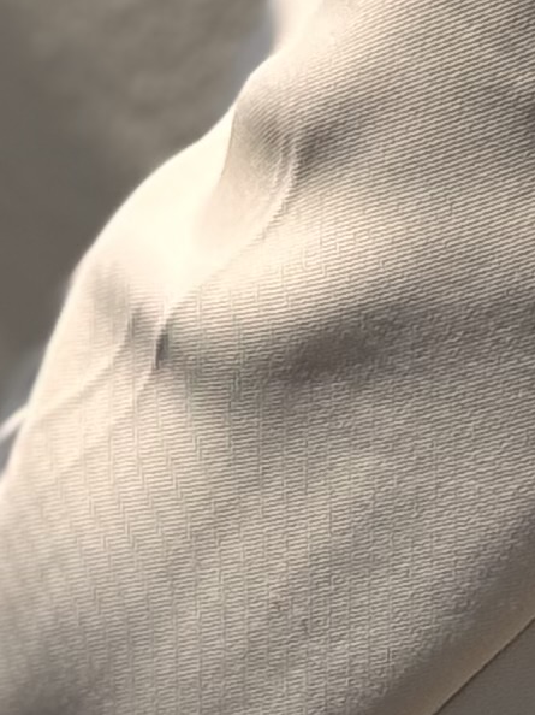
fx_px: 6723
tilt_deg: -5.5
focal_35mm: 326
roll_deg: -0.9
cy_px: -853
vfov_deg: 5.9
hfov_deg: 4.4
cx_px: 1472
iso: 64
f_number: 1.78
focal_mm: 6.76
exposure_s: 1/4310
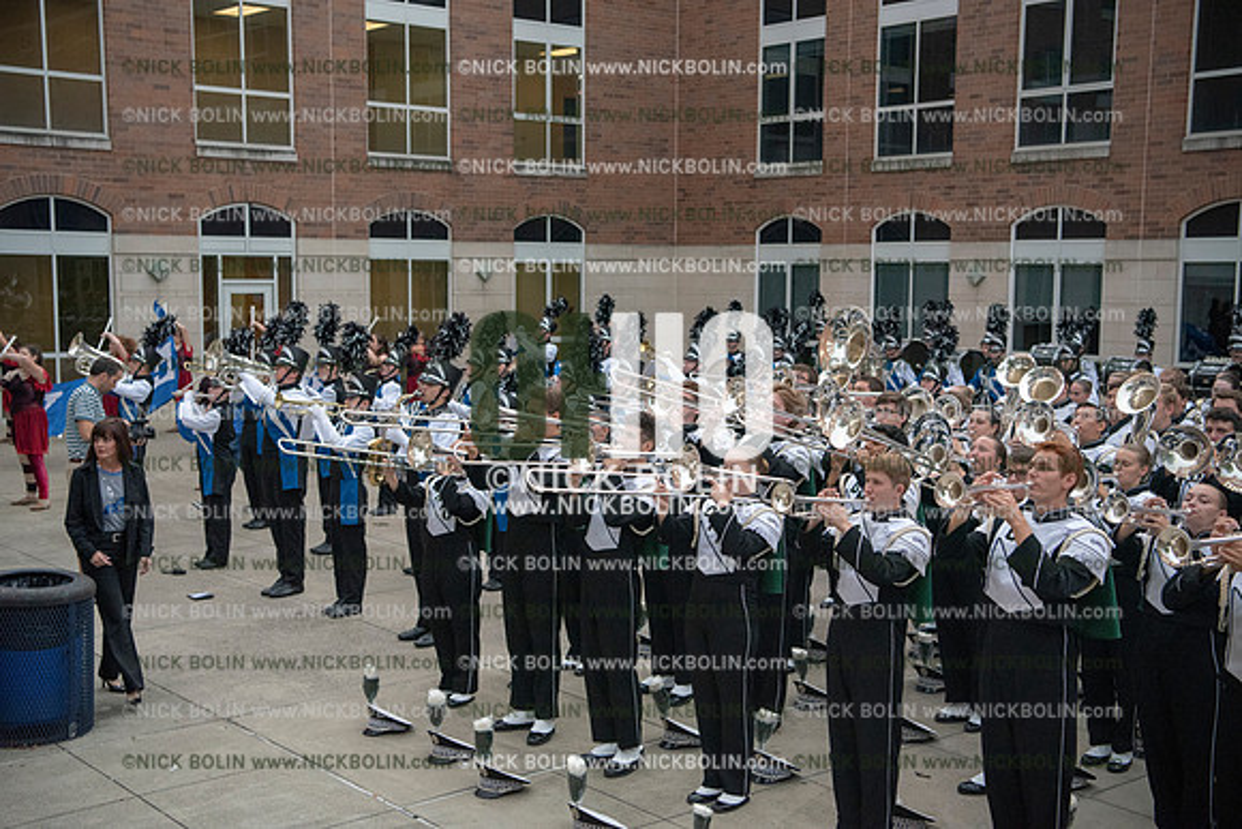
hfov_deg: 42.7
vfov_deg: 29.3
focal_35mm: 46
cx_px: 621
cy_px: 414
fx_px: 1587
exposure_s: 1/1600
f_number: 3.5
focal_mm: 46
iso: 3200
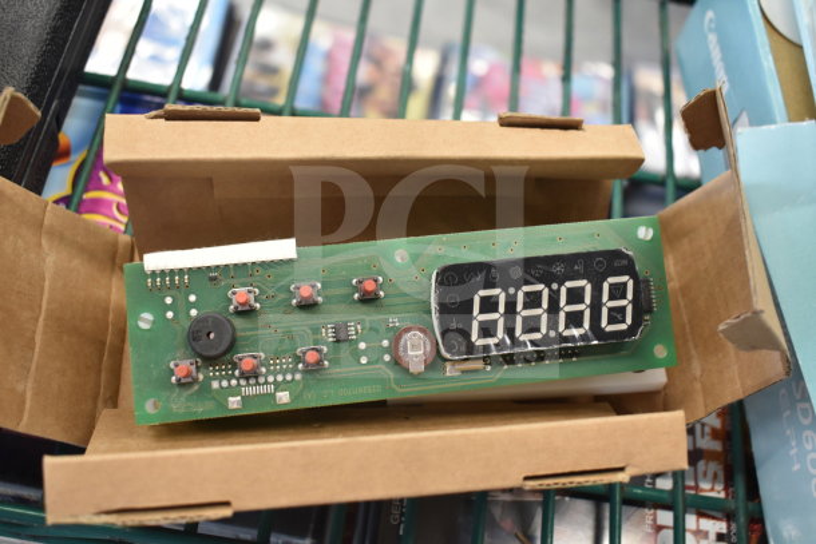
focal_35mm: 39
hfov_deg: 49.5
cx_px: 408
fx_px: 884
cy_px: 272
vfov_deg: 34.2
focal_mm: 26
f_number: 4
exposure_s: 1/40
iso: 720
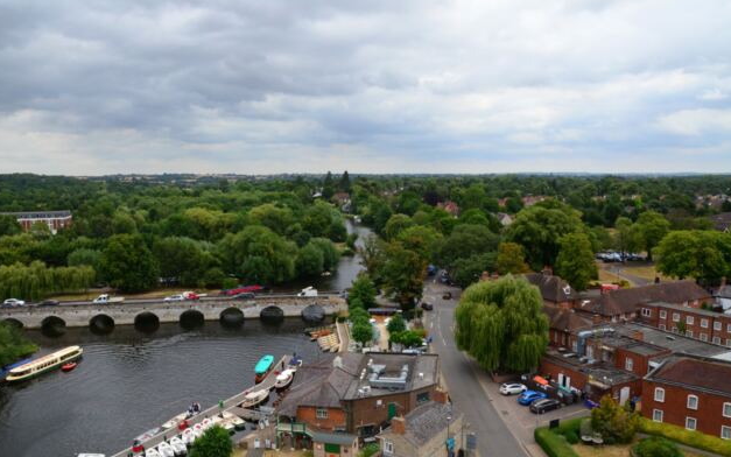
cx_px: 367
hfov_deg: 66.5
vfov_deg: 44.5
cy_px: 237
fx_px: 558
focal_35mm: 28
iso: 1250
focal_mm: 18
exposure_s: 1/400
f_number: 16
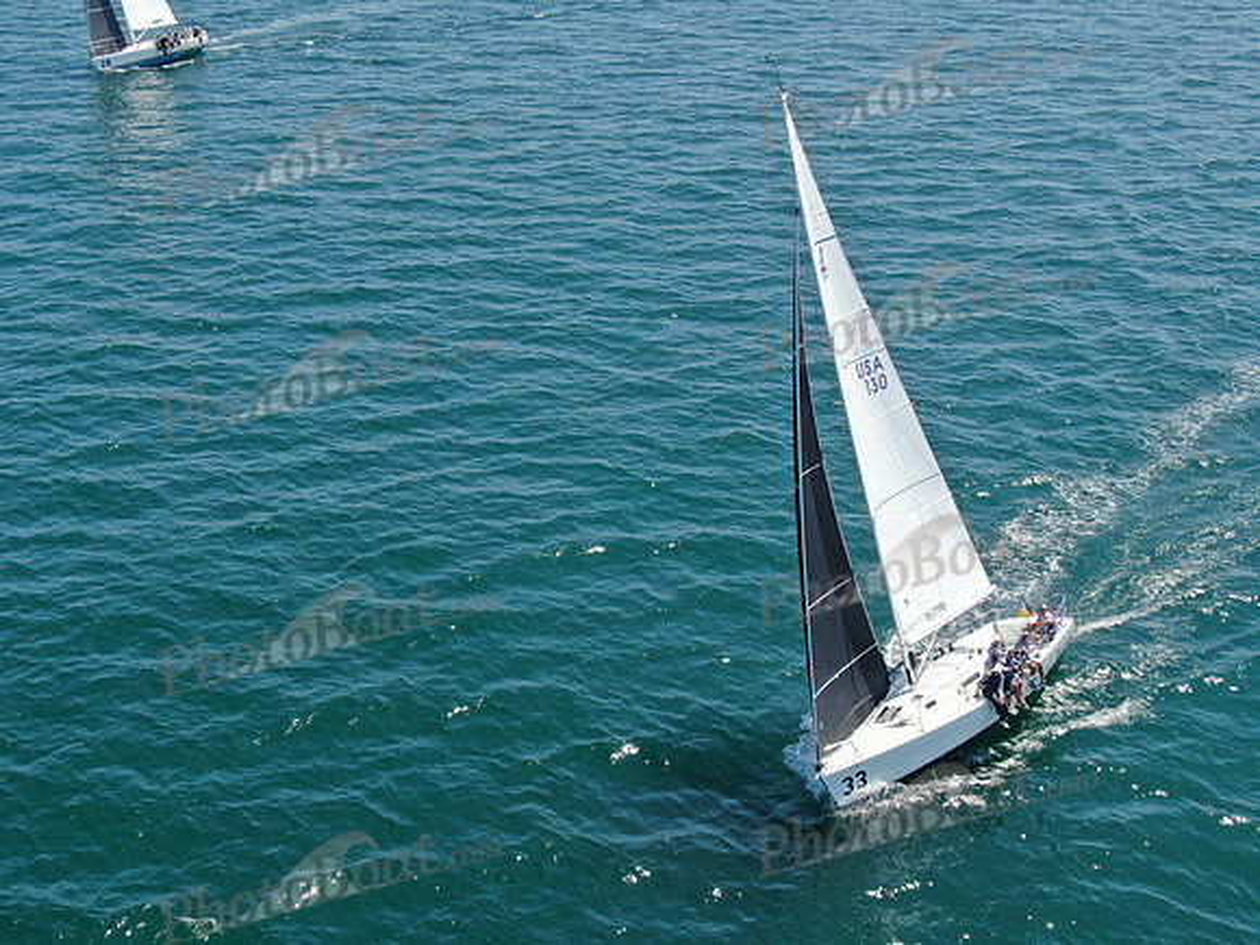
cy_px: 472
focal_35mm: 48
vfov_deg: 30.3
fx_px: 1747
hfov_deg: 39.7
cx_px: 630
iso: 110
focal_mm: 8.6
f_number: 3.8
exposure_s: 1/640
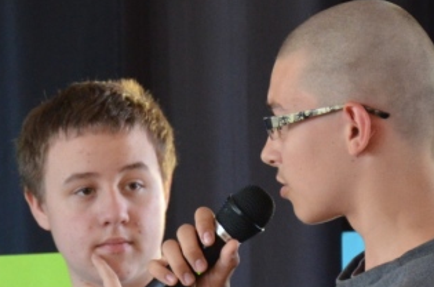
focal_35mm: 513
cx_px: 62
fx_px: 6161
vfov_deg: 2.7
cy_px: 328
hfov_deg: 4.0
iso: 1800
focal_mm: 105
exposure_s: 1/30
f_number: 5.6
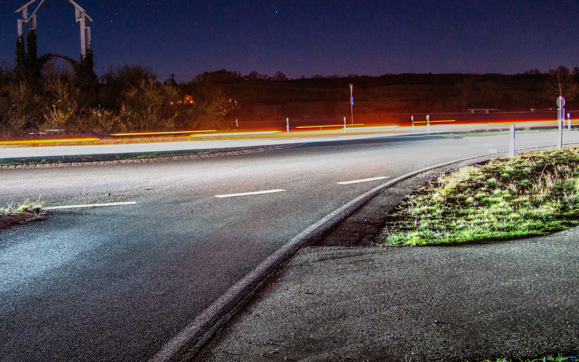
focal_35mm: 40
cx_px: 253
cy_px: 139
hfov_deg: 49.2
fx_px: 631
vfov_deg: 31.9
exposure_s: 8
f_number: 3.2
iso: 200
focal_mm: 20
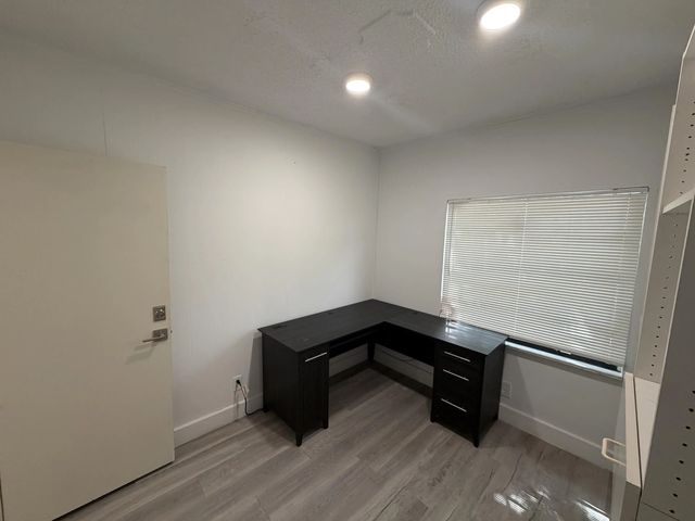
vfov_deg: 85.7
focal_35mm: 14
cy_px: 260
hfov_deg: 102.1
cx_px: 348
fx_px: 281
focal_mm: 2.22
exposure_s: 1/120
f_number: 2.2
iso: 250
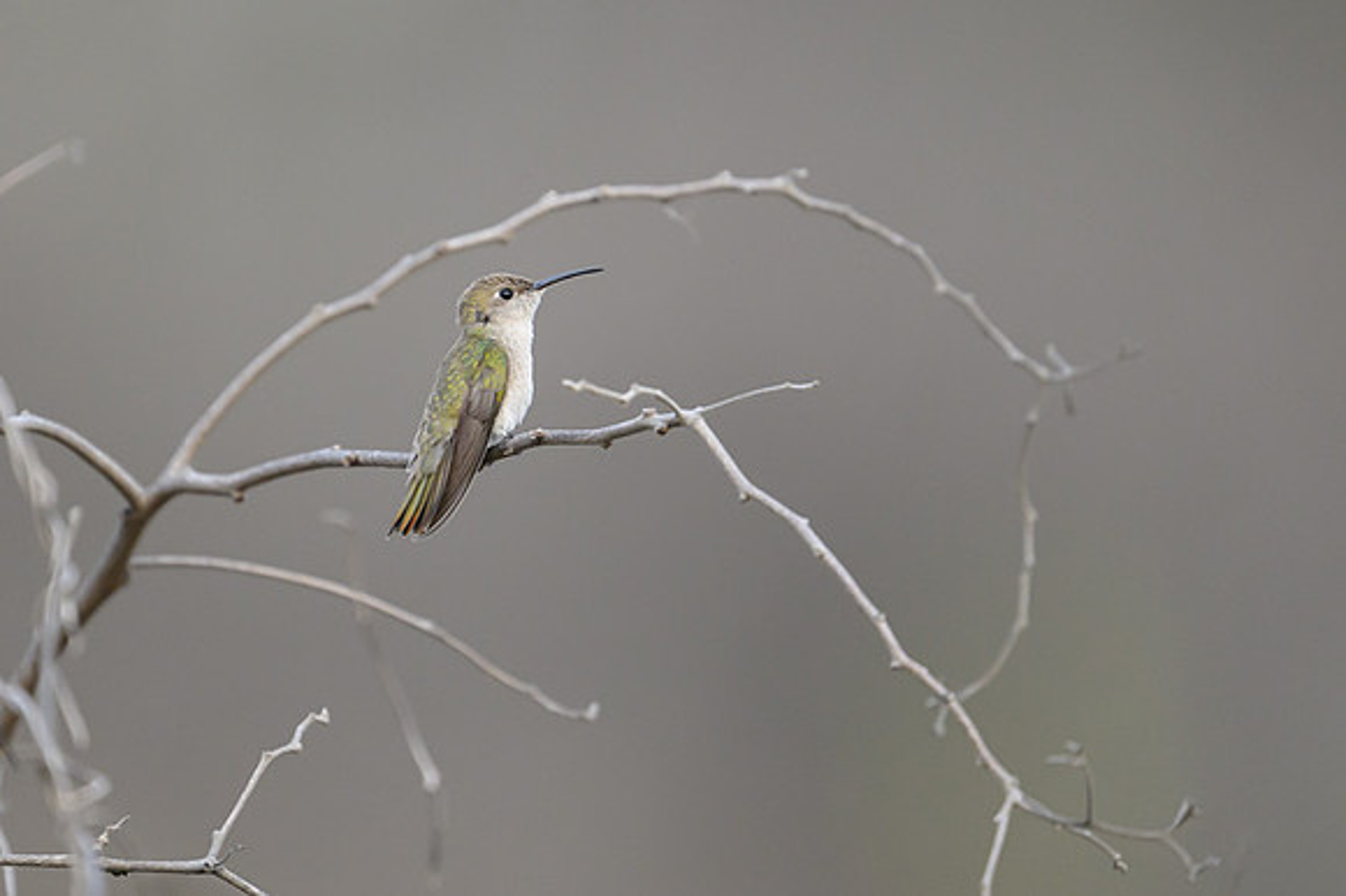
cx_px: 530
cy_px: 318
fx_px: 32145
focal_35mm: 860
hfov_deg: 2.4
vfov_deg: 1.6
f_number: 4
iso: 2500
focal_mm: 560
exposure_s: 1/1000
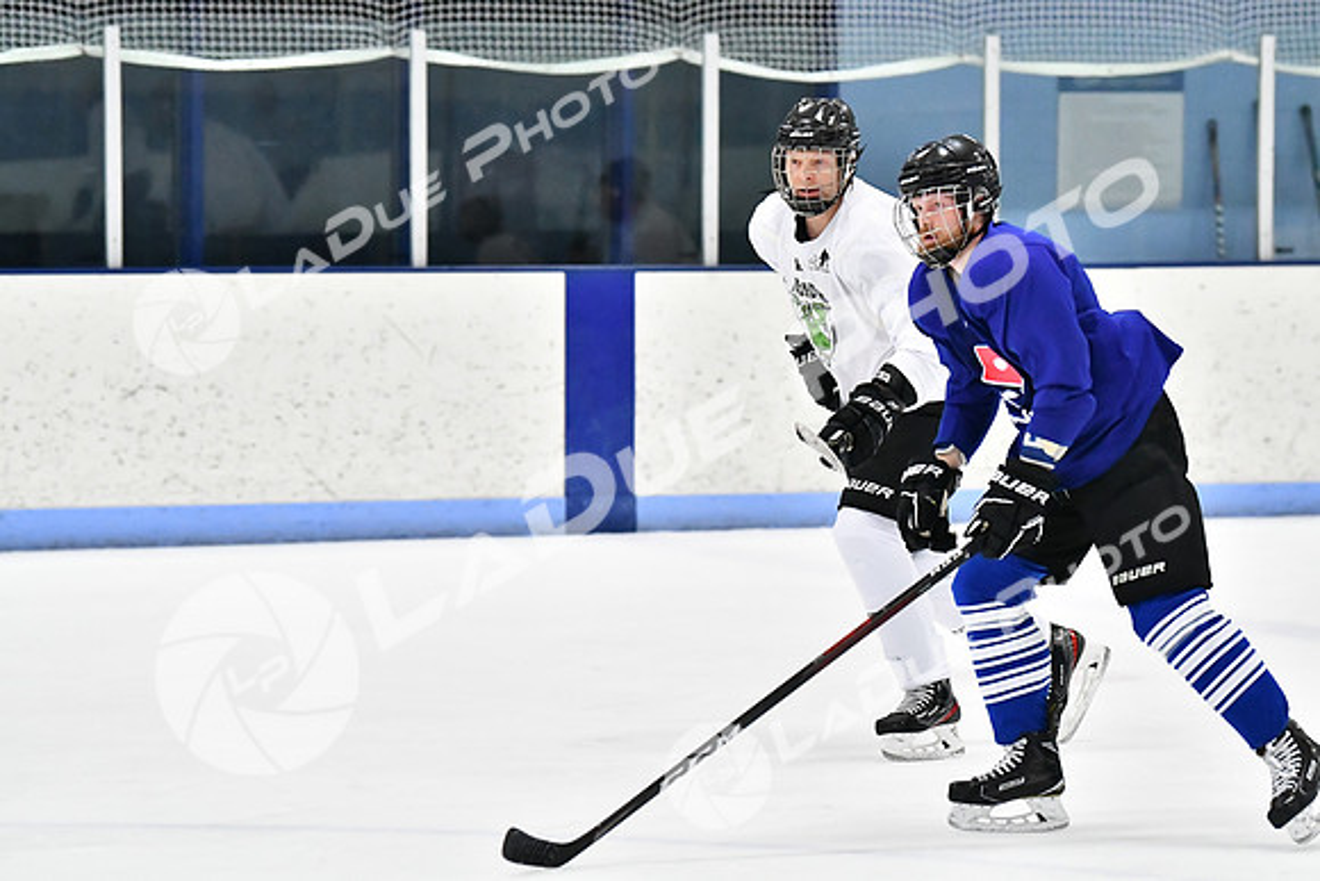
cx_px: 660
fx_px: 7426
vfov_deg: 6.8
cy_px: 440
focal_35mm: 202
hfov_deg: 10.2
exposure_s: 1/1250
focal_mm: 135
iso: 6400
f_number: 3.2
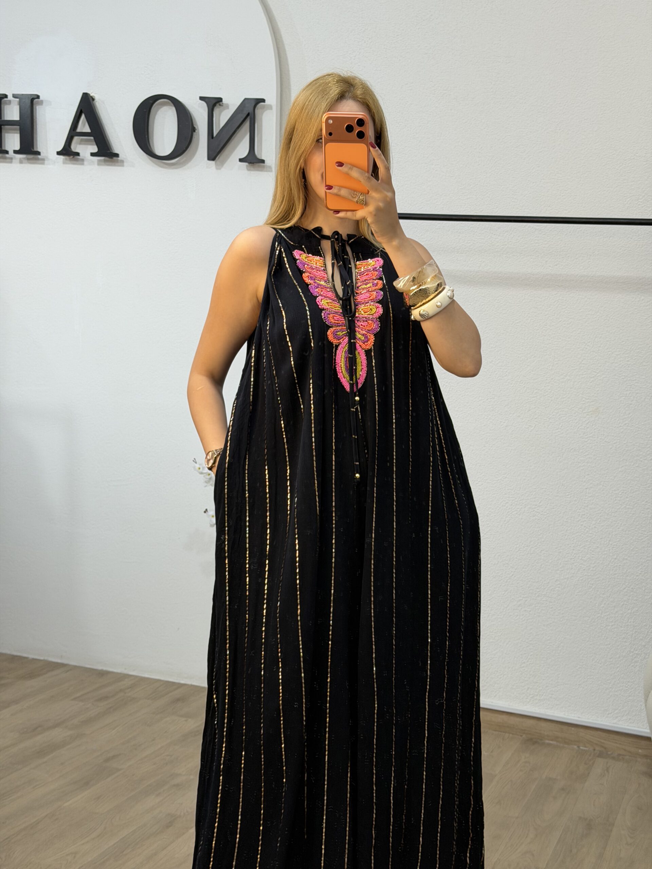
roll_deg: -3.0
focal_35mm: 48
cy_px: 434
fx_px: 1205
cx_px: 326
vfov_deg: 39.7
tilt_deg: -23.3
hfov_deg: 30.3
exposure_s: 1/48
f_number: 1.78
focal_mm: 6.76
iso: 50
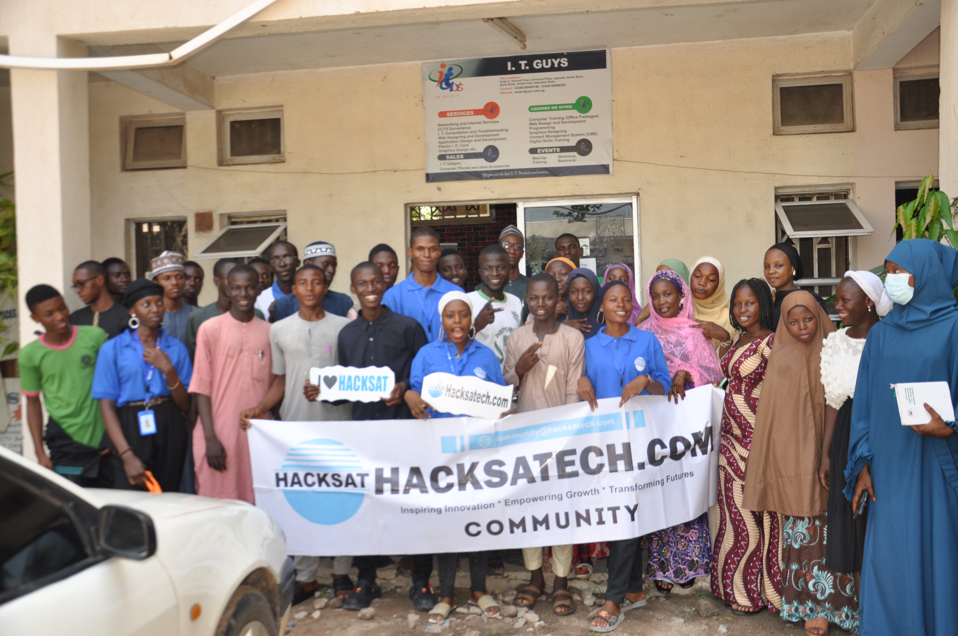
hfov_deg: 57.3
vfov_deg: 39.9
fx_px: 877
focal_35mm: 33
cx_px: 479
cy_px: 318
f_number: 5
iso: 200
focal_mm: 22
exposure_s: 1/200
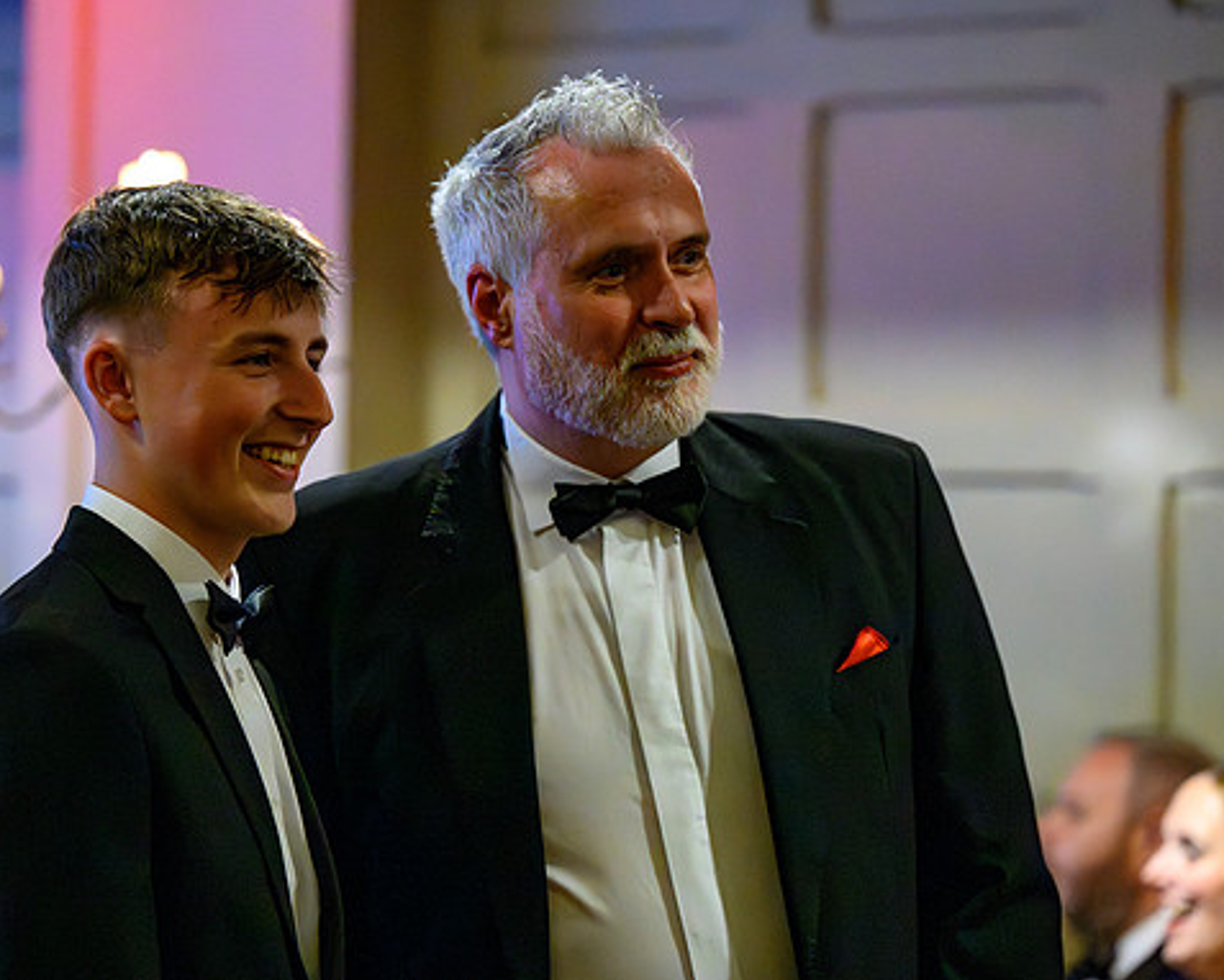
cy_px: 487
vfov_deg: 8.2
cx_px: 508
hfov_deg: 10.3
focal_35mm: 188
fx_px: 6813
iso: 51200
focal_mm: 165
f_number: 4
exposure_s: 1/400
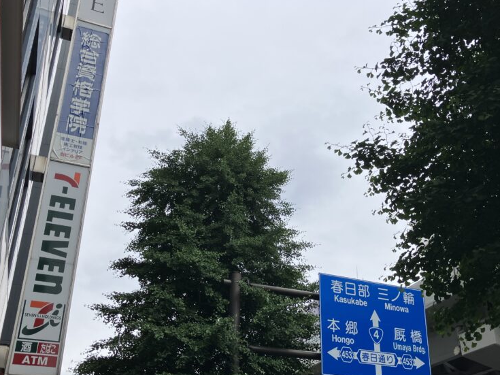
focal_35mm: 39
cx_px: 276
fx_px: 563
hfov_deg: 47.8
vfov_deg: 36.6
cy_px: 236
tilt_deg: +26.9
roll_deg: +0.8
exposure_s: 1/1946
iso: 32
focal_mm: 3.99
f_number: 1.8
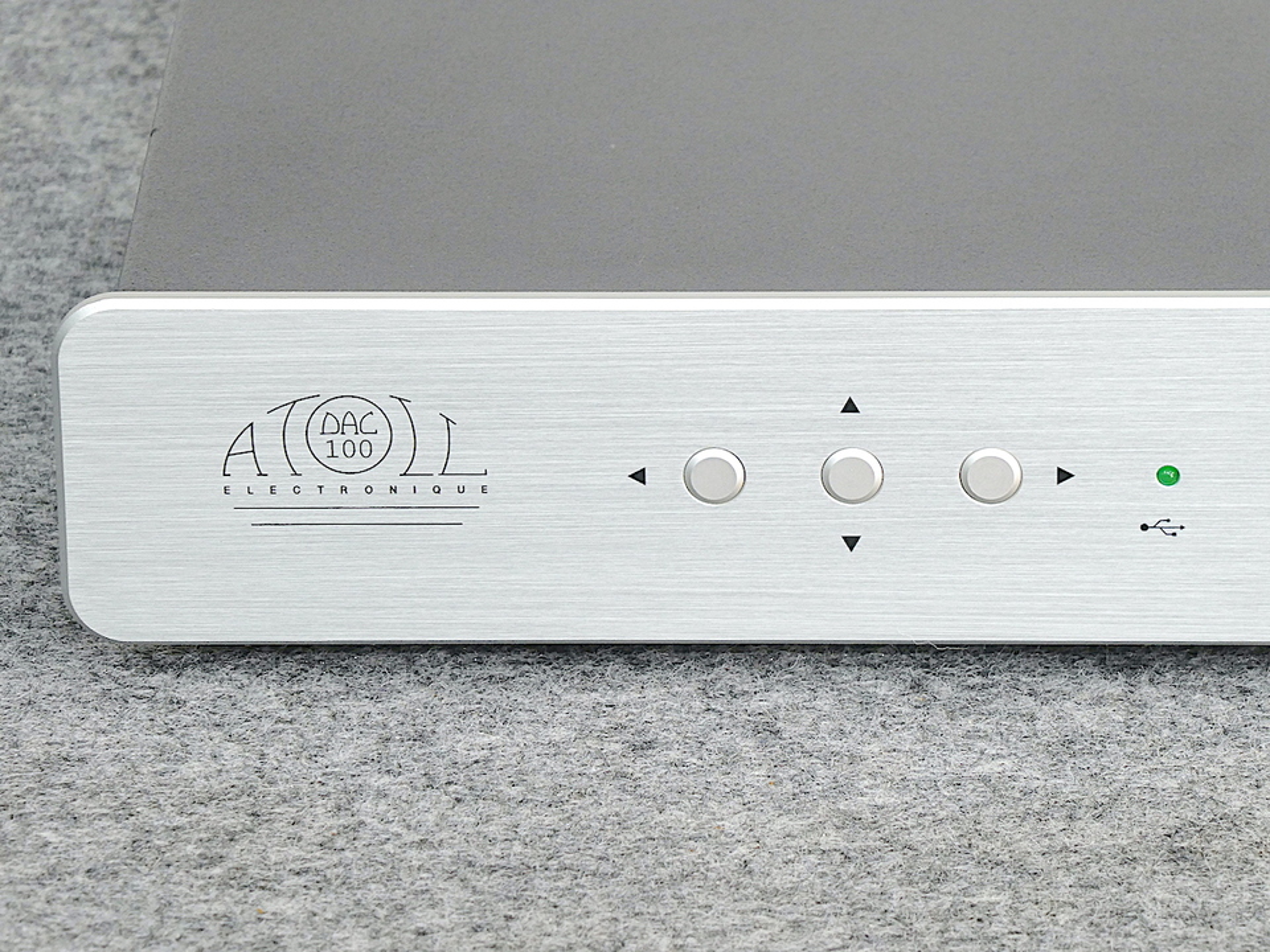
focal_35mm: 250
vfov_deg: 5.9
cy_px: 476
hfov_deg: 7.9
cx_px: 635
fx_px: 9172
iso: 200
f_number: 5.6
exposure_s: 1/13
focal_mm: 44.8
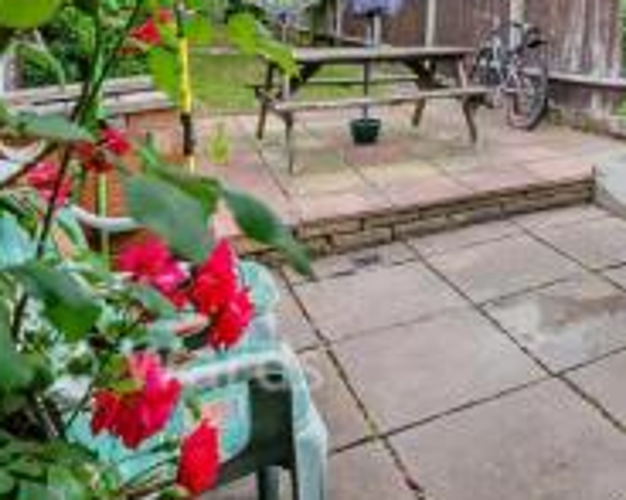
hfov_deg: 47.0
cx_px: 575
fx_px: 630
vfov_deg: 38.3
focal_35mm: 34
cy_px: -5
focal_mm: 14
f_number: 8
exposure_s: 1/80
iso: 100
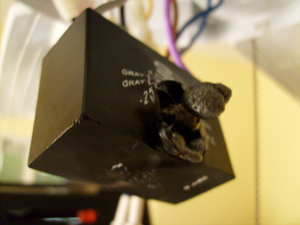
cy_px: 112
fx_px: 303
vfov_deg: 40.7
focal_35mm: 35
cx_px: 150
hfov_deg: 52.6
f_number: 2.8
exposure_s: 1/15
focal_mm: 5.8
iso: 200
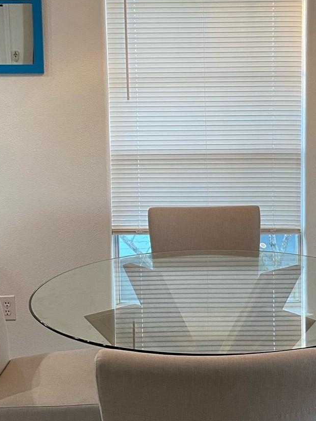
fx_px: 779
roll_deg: +0.7
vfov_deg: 30.2
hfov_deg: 22.9
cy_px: 173
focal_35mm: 64
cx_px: 195
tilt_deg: -6.2
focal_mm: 4.25
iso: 80
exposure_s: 1/60
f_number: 1.8
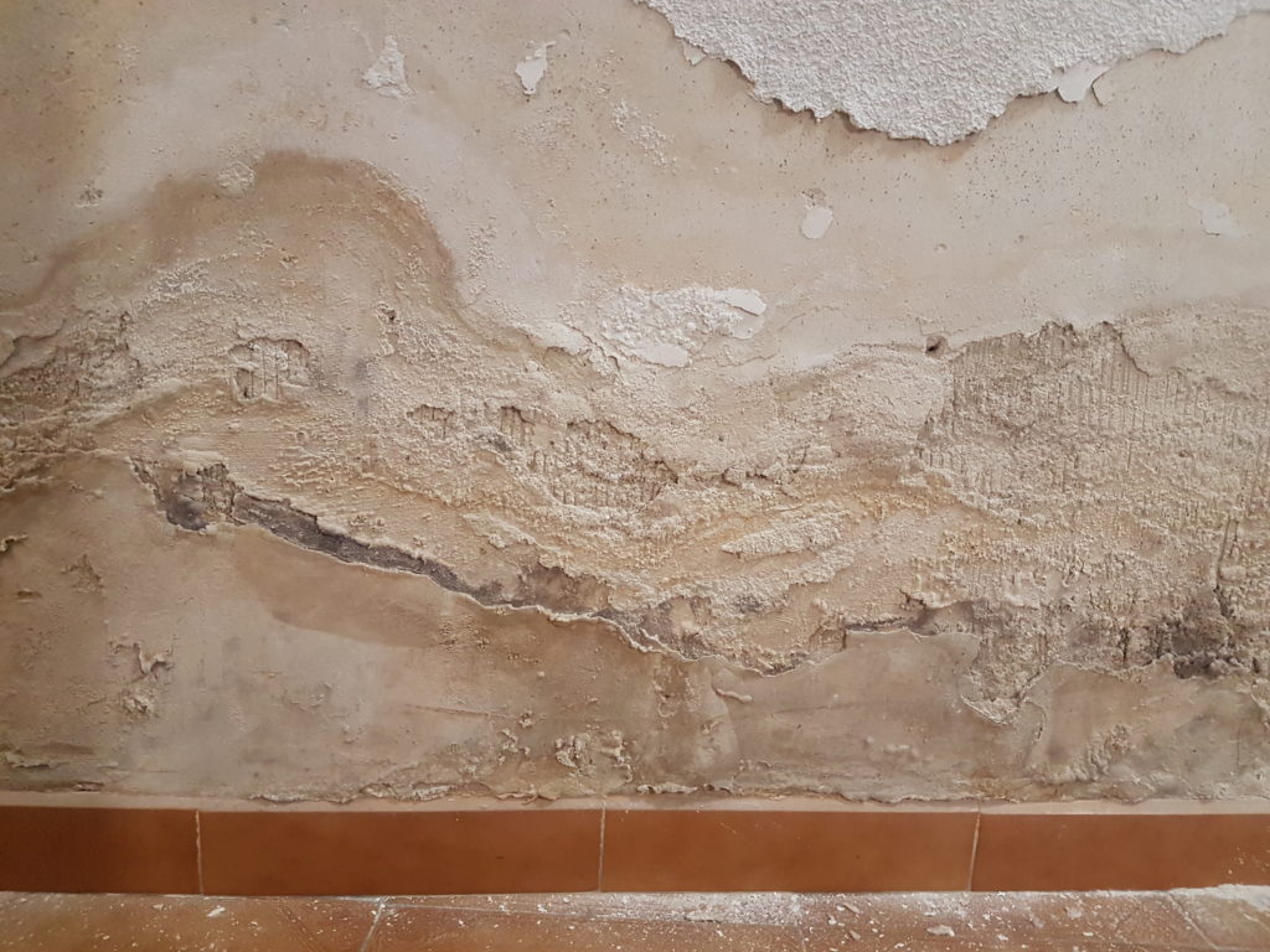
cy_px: 476
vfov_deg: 53.1
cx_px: 635
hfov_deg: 67.3
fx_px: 954
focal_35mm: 26
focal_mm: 4.2
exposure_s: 1/11
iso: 250
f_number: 1.7
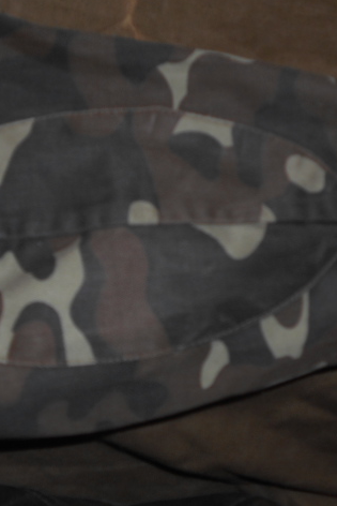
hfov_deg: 21.9
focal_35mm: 62
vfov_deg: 32.4
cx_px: 126
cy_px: 251
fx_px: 870
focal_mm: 7.7
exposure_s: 1/30
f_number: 4.2
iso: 80
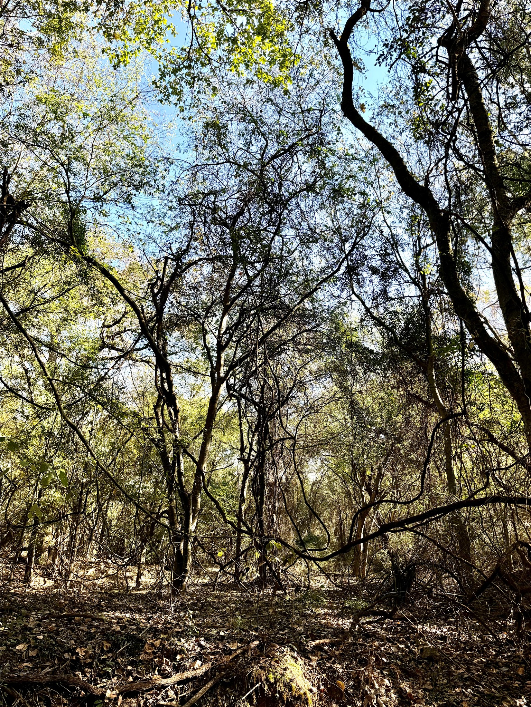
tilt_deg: +21.7
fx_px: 491
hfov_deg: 56.8
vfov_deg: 71.6
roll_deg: -0.2
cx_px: 266
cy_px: 354
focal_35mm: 24
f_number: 1.78
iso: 80
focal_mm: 6.76
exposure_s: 1/627
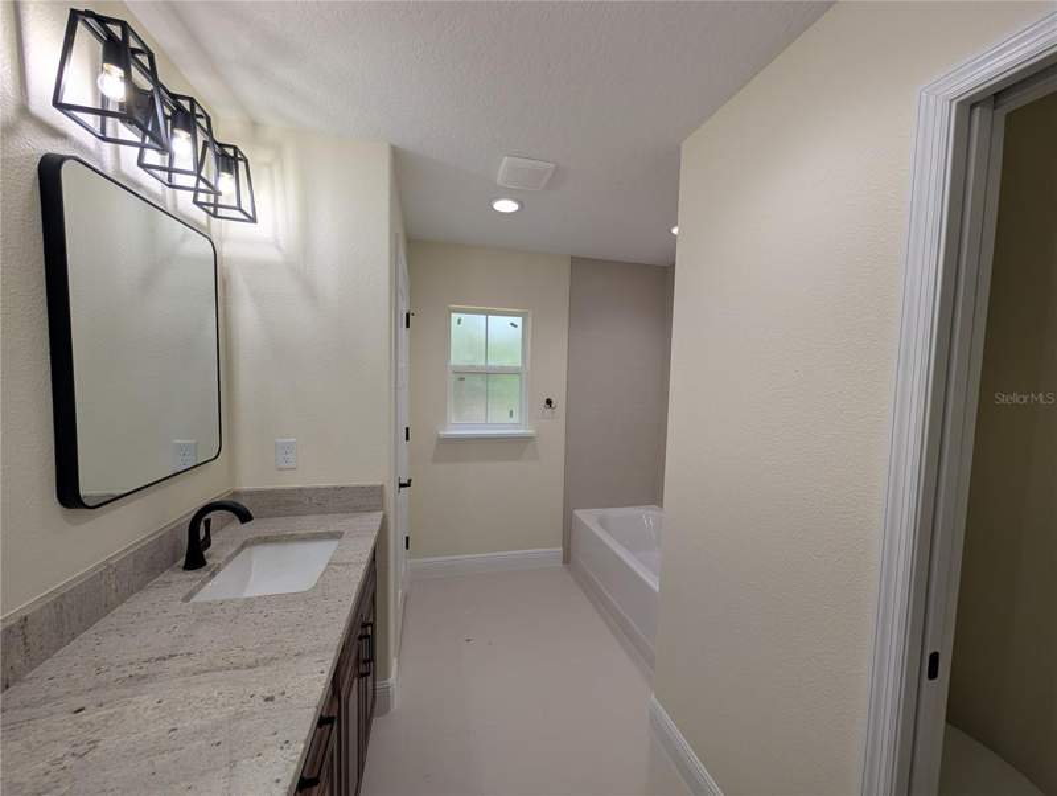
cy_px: 398
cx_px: 528
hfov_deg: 110.5
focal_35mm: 12
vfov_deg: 94.6
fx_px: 367
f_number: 1.7
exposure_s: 1/254
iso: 54
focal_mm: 2.02
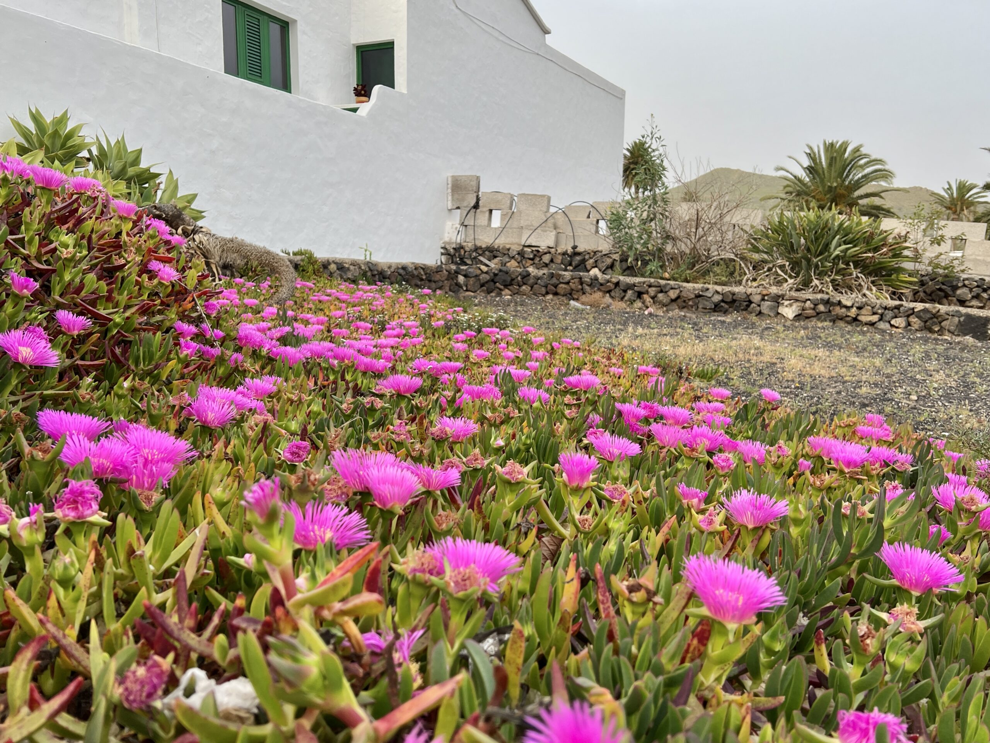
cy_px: 372
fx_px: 744
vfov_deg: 53.1
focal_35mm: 26
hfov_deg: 67.3
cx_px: 495
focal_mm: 5.7
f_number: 1.5
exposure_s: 1/450
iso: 50
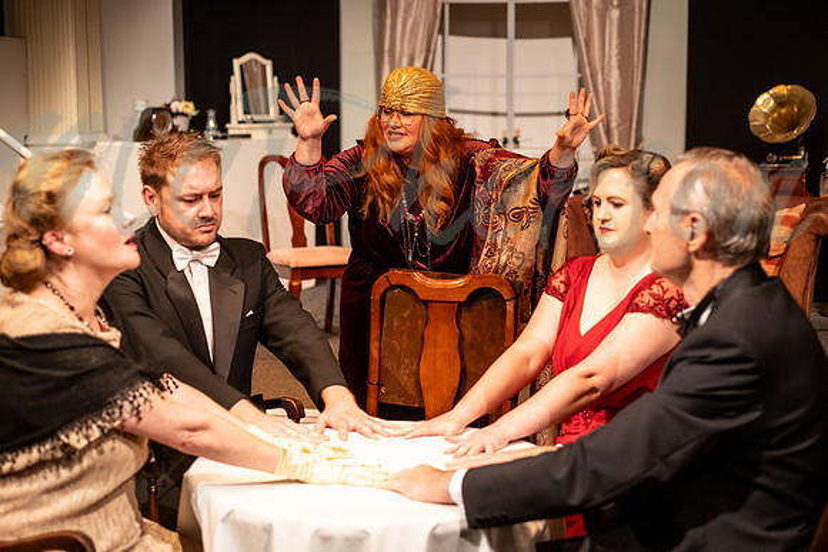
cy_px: 276
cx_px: 414
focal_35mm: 53
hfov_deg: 37.5
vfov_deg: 25.5
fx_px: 1219
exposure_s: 1/250
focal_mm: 35
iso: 1000
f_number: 2
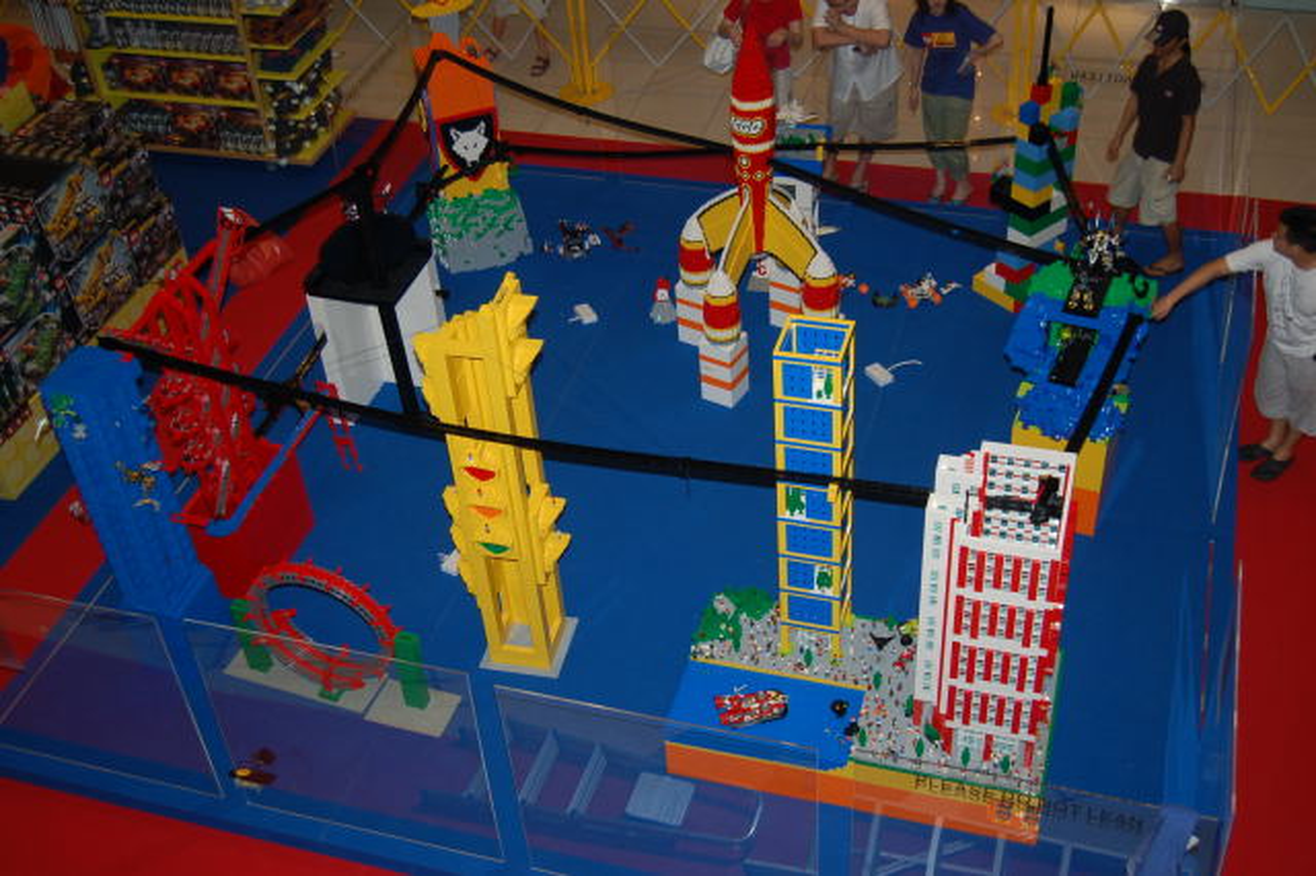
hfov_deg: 46.4
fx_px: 1534
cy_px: 438
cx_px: 658
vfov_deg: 31.9
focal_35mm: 42
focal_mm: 28
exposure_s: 1/60
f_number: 4.2
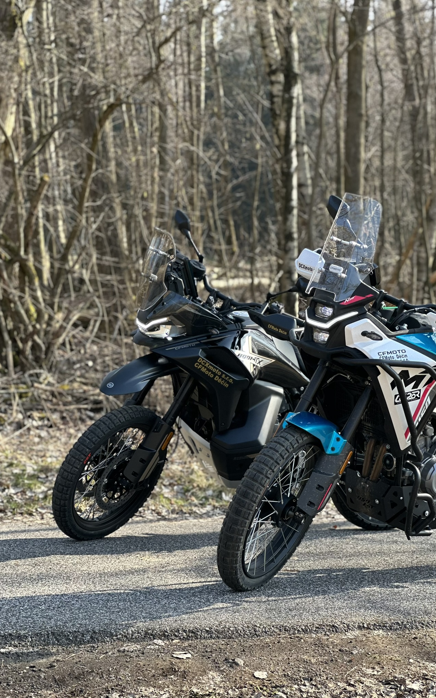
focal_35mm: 82
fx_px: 1559
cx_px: 247
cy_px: 350
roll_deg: +3.2
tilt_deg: -3.5
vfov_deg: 25.2
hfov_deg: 15.9
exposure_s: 1/121
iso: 40
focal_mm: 9
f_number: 2.8
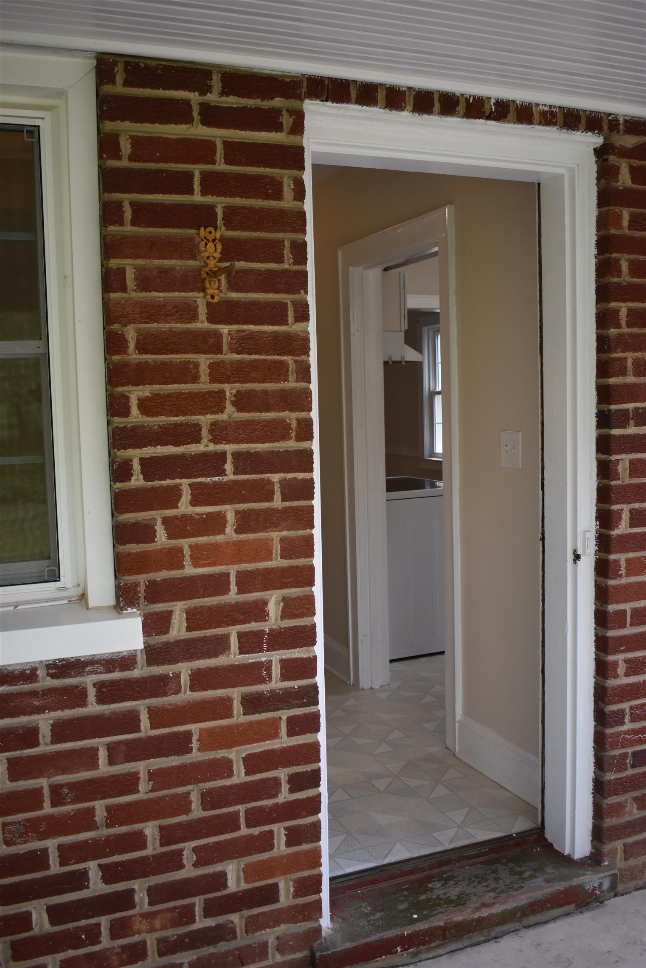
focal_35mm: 34
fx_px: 929
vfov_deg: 55.1
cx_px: 323
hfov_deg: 38.4
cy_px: 484
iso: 640
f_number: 3.8
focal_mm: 23
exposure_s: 1/250
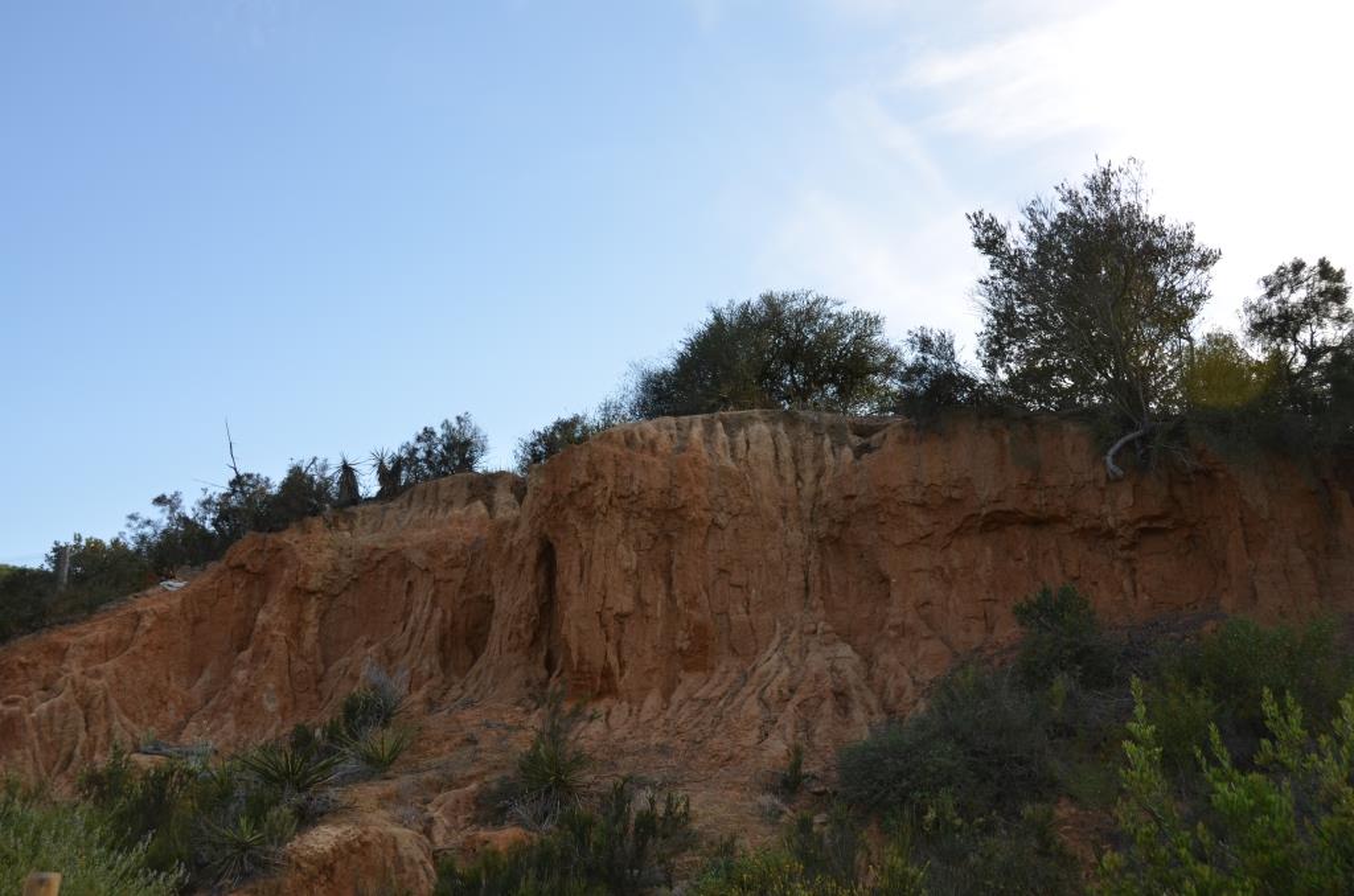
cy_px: 448
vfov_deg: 39.8
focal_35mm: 33
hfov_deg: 57.3
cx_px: 677
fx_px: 1238
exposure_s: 1/250
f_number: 5
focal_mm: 22
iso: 100
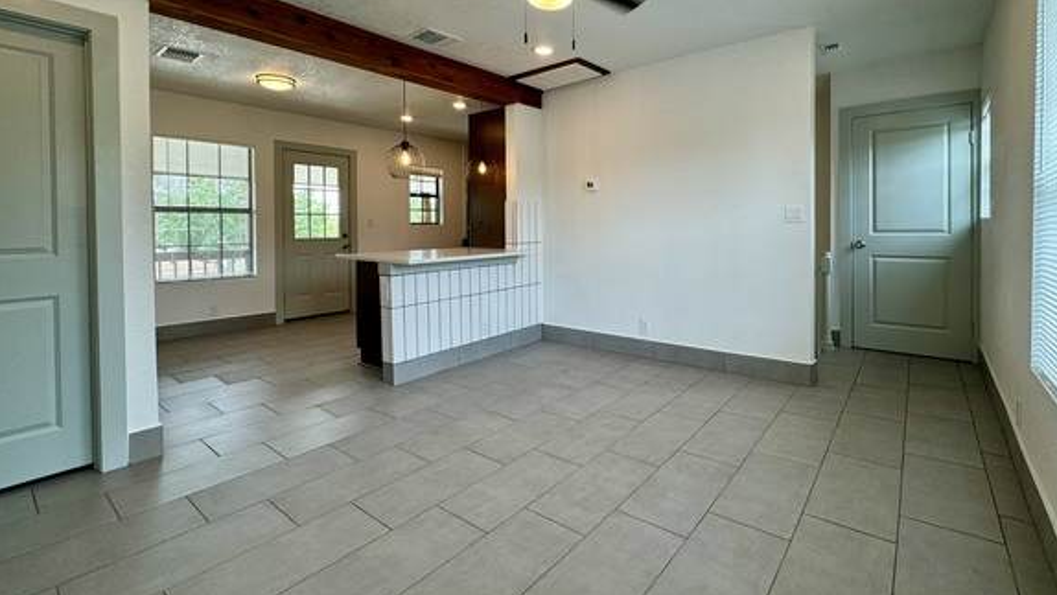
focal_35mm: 17
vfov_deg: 63.3
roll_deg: +0.6
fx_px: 477
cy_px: 234
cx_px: 571
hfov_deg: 95.7
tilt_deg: -0.8
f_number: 2.2
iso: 80
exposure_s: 1/120
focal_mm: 2.22
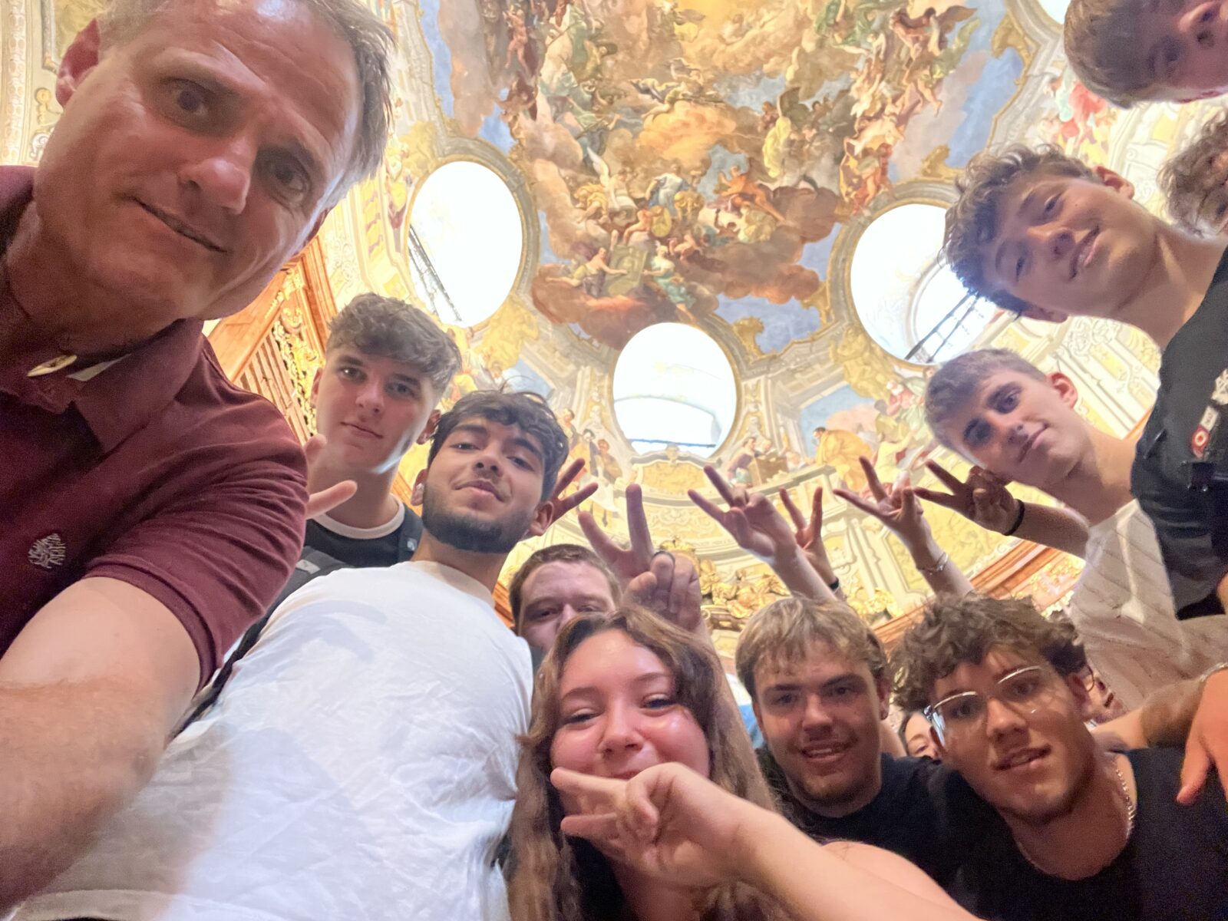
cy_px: 460
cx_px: 614
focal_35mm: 23
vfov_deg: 58.9
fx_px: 816
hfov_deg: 73.9
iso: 800
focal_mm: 2.71
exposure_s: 1/17
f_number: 2.2
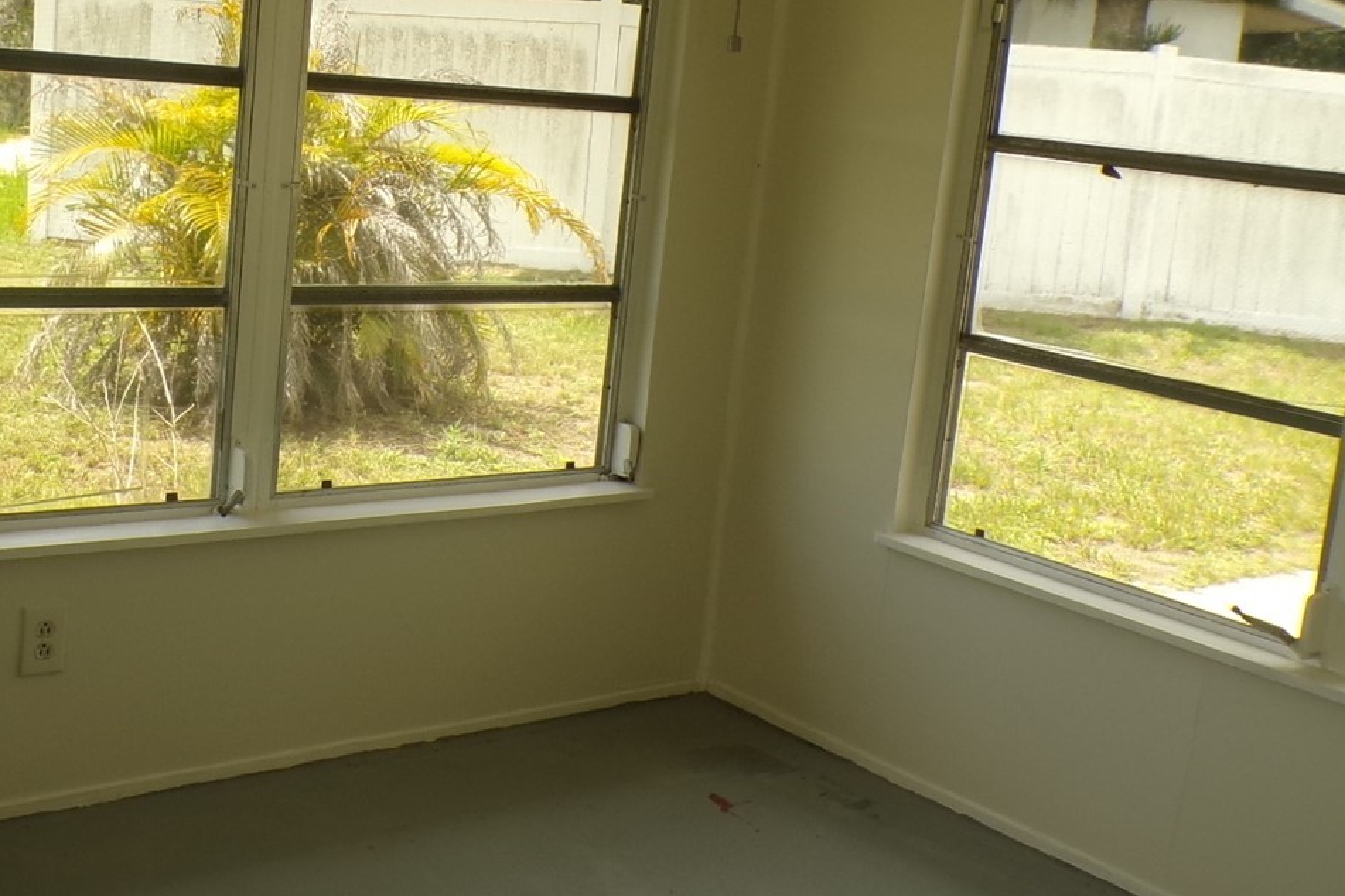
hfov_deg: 40.1
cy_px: 352
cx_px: 511
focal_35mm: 49
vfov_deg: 27.5
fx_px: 1831
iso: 100
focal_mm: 5
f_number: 4.6
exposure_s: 1/120
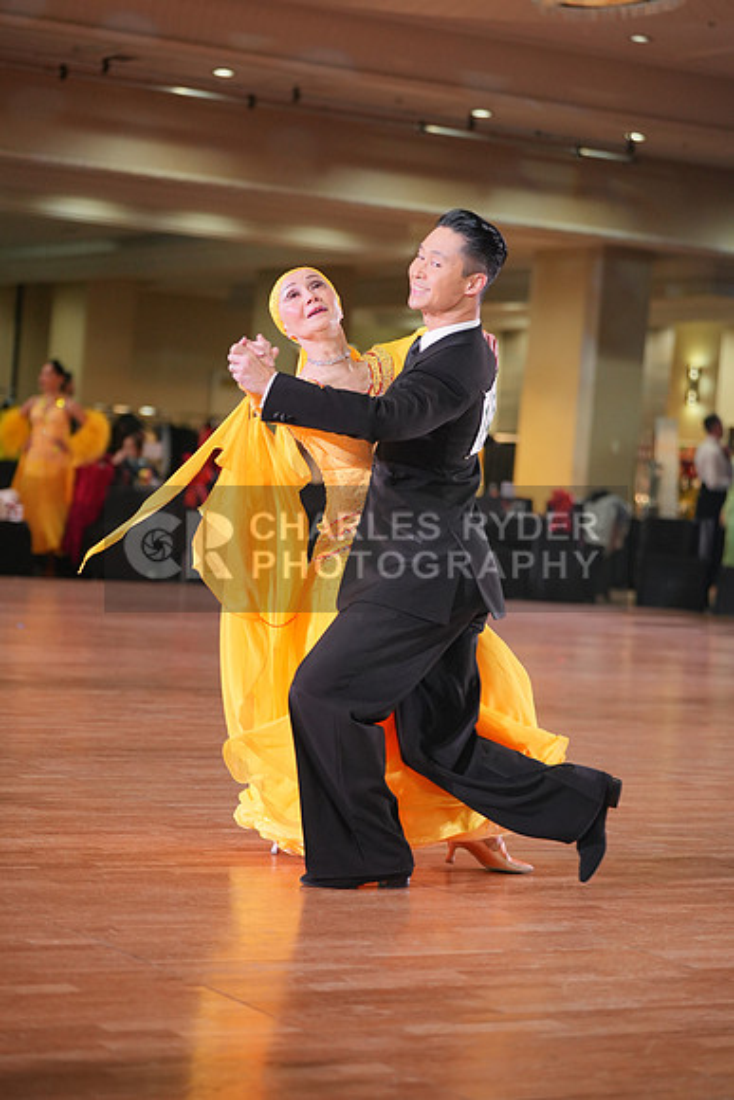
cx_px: 367
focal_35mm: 87
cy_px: 550
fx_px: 2659
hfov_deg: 15.7
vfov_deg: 23.4
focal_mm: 87
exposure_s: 1/500
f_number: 2.8
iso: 1600
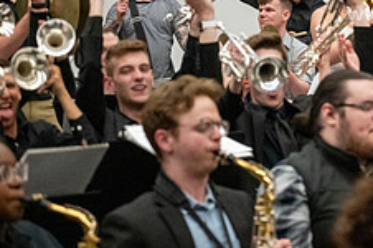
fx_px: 1862
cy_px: -44
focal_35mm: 180
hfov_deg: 11.2
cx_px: 460
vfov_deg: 7.5
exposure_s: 1/500
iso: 10000
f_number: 4
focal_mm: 70
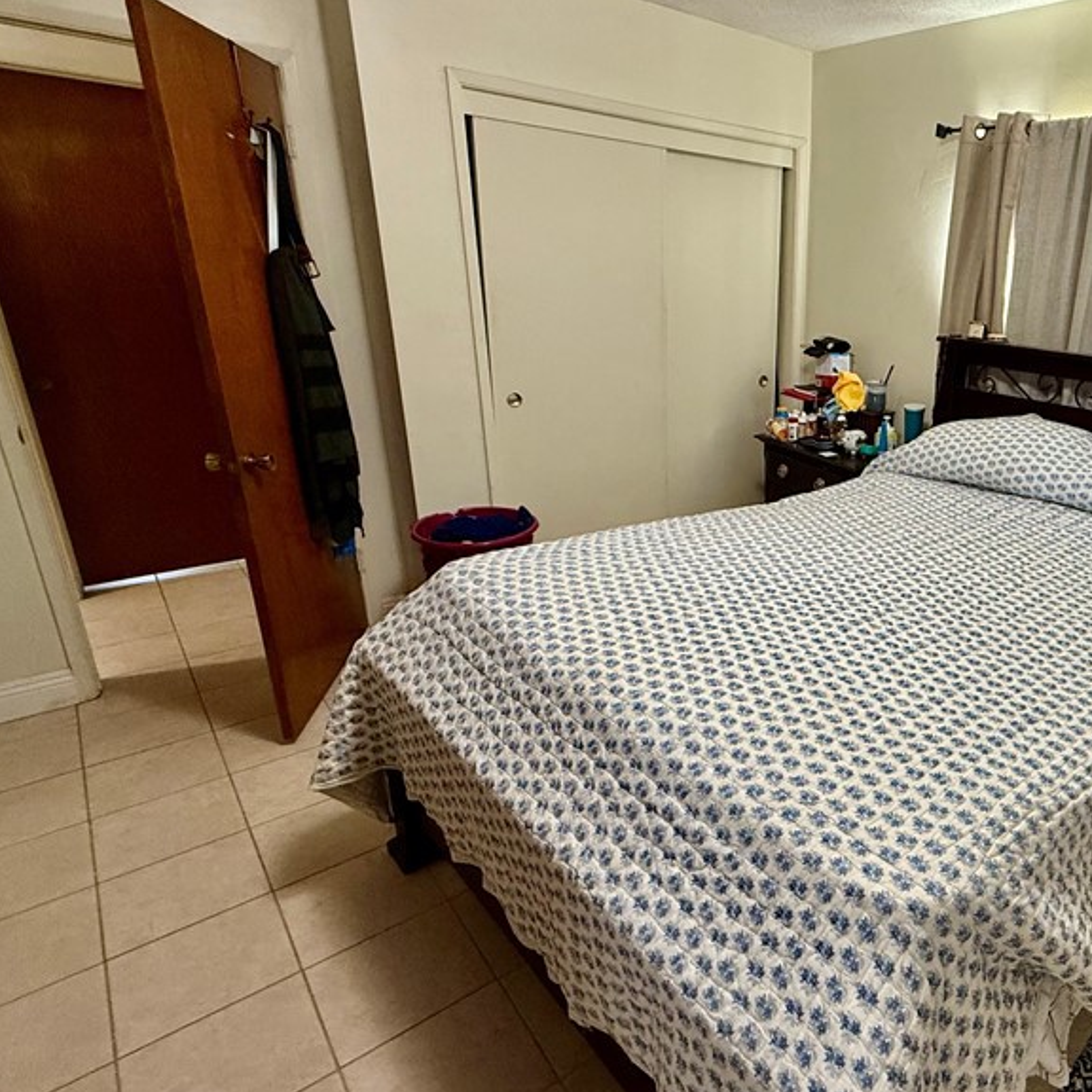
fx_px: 785
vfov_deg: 69.6
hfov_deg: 64.0
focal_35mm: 22
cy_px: 531
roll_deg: -3.3
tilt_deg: -19.8
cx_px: 861
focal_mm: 2.22
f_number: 2.2
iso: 250
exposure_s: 1/60
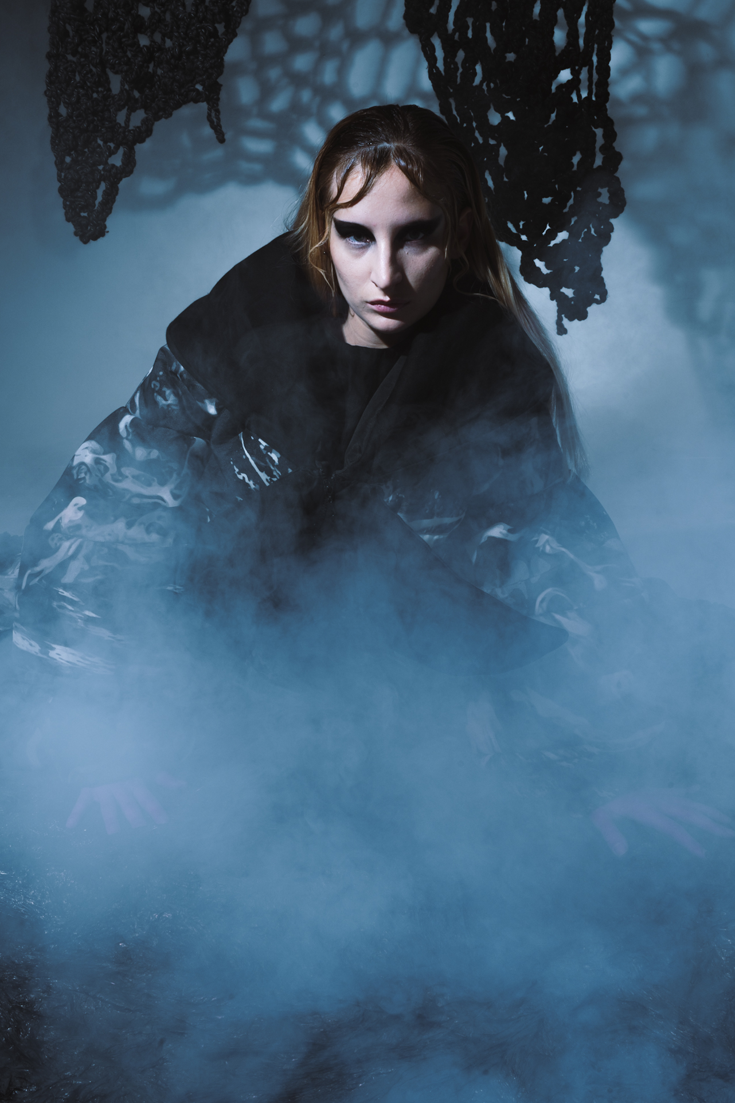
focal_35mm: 33
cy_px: 528
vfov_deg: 57.2
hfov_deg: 40.0
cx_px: 370
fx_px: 1011
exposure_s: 1/125
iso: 100
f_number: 16
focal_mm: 31
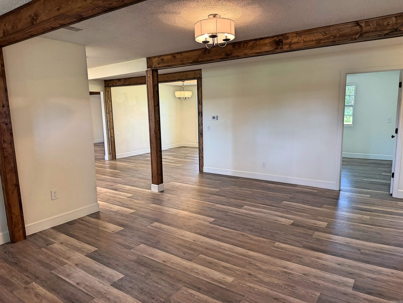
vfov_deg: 56.8
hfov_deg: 71.6
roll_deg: +1.8
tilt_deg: -9.3
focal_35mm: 24
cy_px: 152
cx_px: 202
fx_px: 279
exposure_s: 1/120
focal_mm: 6.76
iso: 200
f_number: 1.78
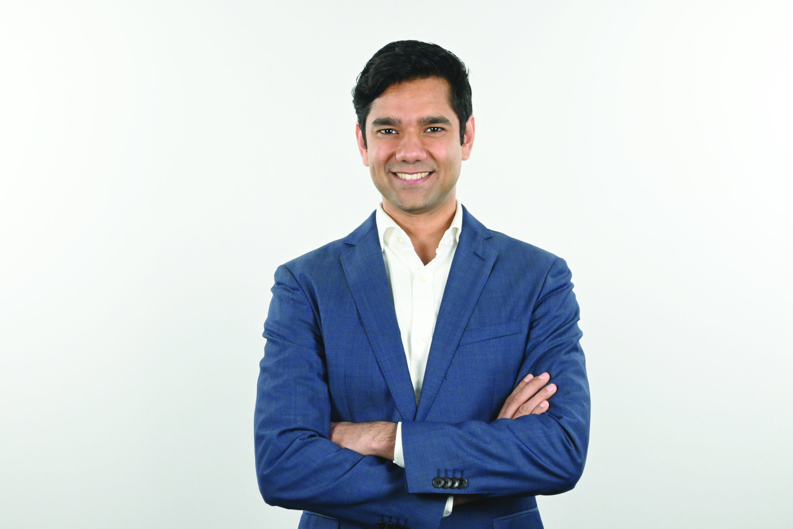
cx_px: 396
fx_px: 1454
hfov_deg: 30.5
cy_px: 264
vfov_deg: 20.6
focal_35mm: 66
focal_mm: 44
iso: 3200
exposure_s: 1/125
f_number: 6
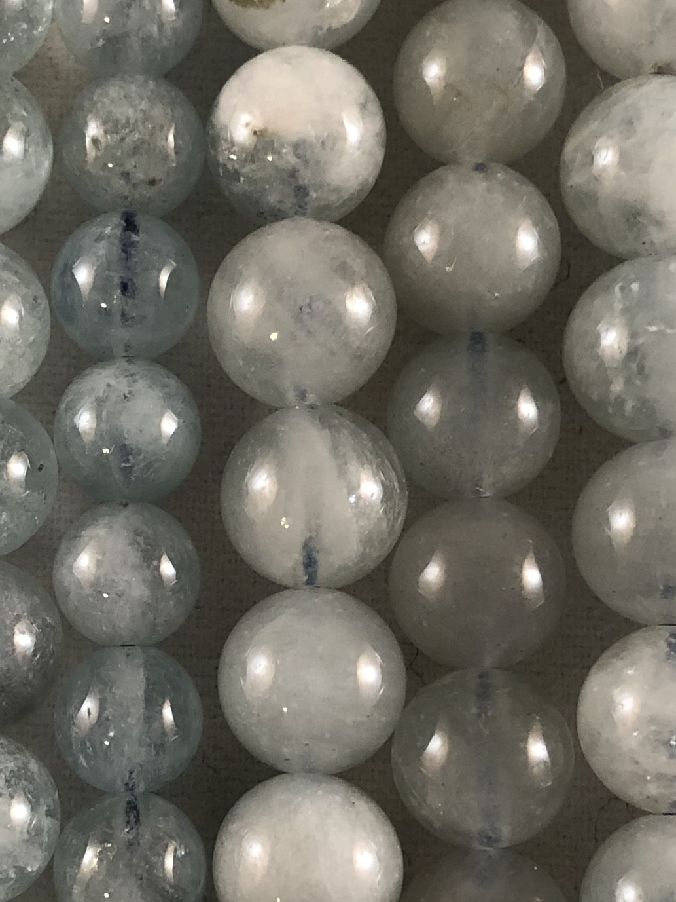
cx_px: 160
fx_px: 2135
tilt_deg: -82.3
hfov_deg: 17.9
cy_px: 529
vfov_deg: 23.8
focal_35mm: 82
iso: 40
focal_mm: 3.99
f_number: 1.8
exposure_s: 1/25
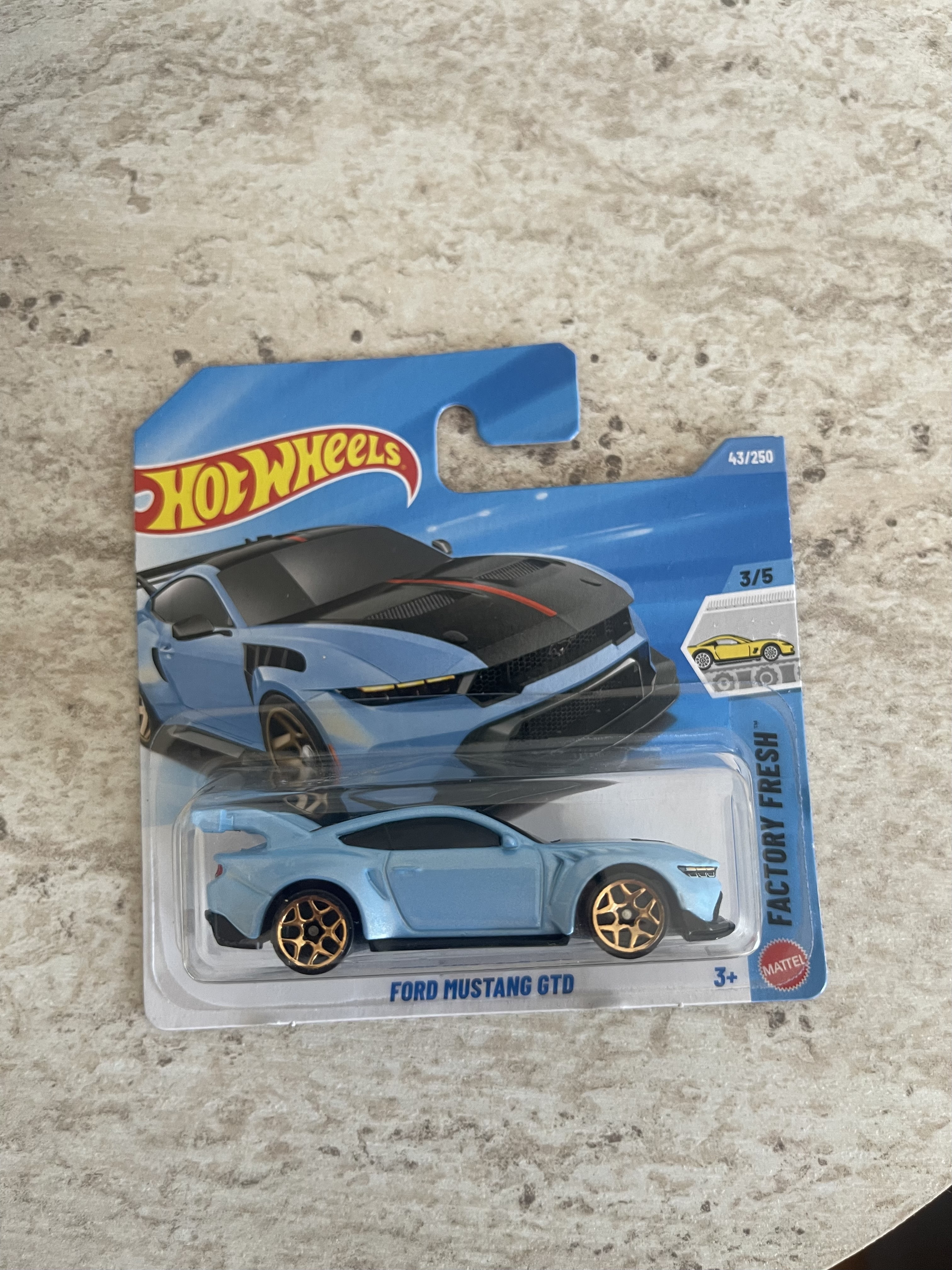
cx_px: 476
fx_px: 917
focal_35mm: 25
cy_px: 635
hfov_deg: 54.9
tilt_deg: -83.4
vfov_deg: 69.4
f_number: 1.6
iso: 125
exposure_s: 1/68
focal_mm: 5.1
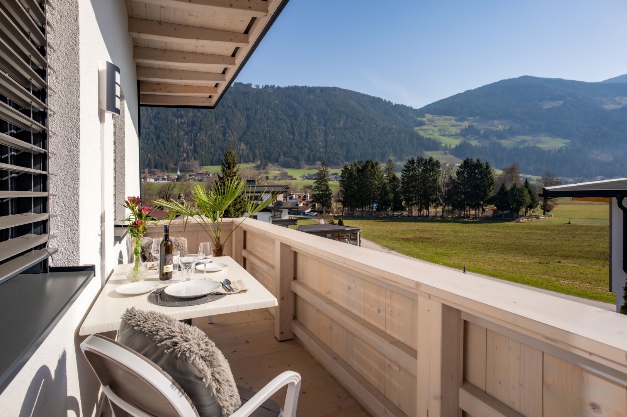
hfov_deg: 90.0
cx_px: 314
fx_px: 313
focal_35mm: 18
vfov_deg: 67.3
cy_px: 208
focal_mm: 18
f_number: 4
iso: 400
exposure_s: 1/1000
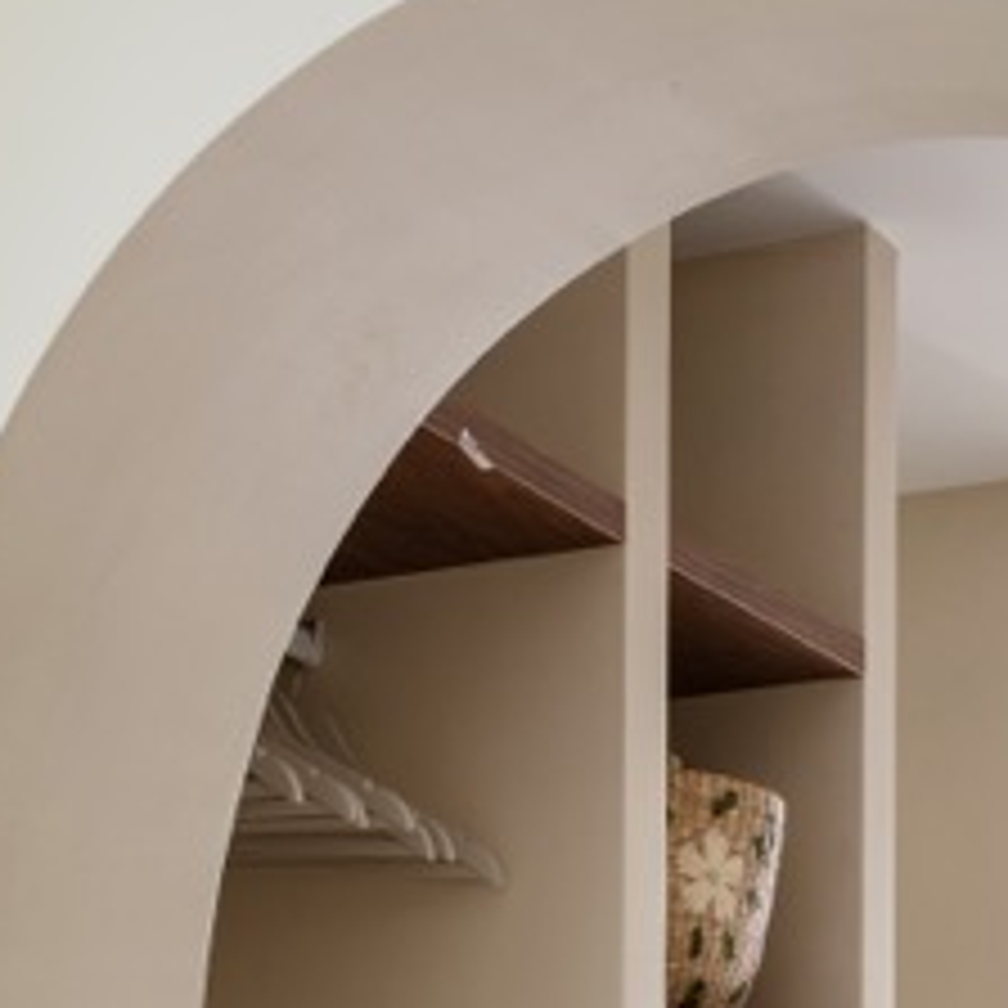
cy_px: 1413
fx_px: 3196
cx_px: 670
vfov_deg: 16.6
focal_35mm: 97
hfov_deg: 17.9
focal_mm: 32
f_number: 16
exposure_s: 13
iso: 125
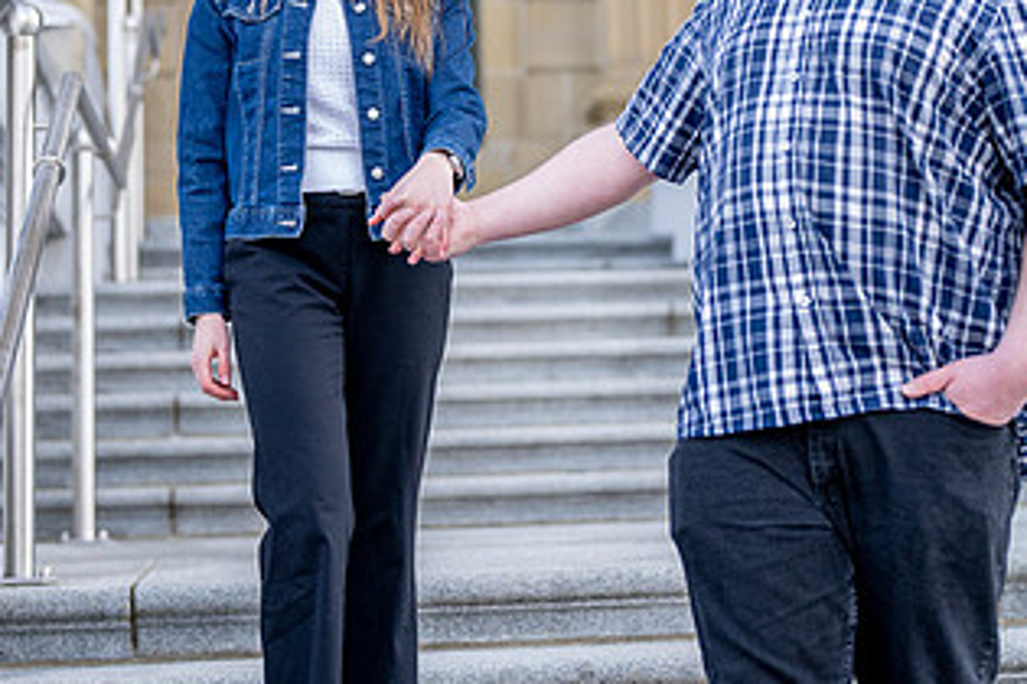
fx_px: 2624
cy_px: 90
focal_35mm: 92
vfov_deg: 14.7
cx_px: 587
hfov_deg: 22.1
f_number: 1.8
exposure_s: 1/6400
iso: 1250
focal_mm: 50
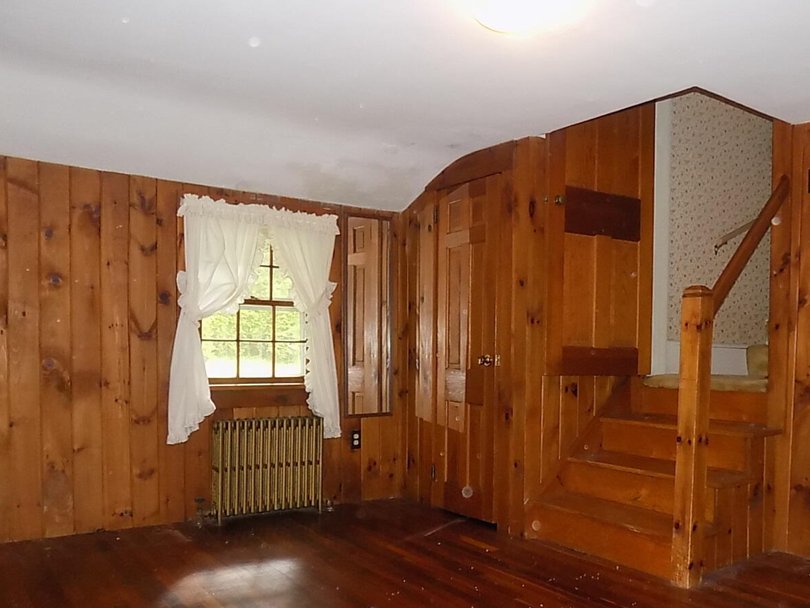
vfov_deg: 45.1
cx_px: 482
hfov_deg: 57.9
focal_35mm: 31
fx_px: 725
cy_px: 379
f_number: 3.1
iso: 360
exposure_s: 1/30
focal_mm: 4
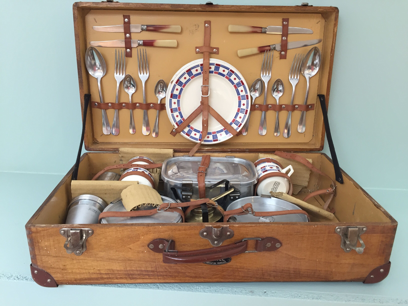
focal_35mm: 29
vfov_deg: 48.2
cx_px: 204
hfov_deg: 61.7
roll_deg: -1.4
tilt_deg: -19.4
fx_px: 342
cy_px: 153
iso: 100
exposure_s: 1/33
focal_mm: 4.15
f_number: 2.2
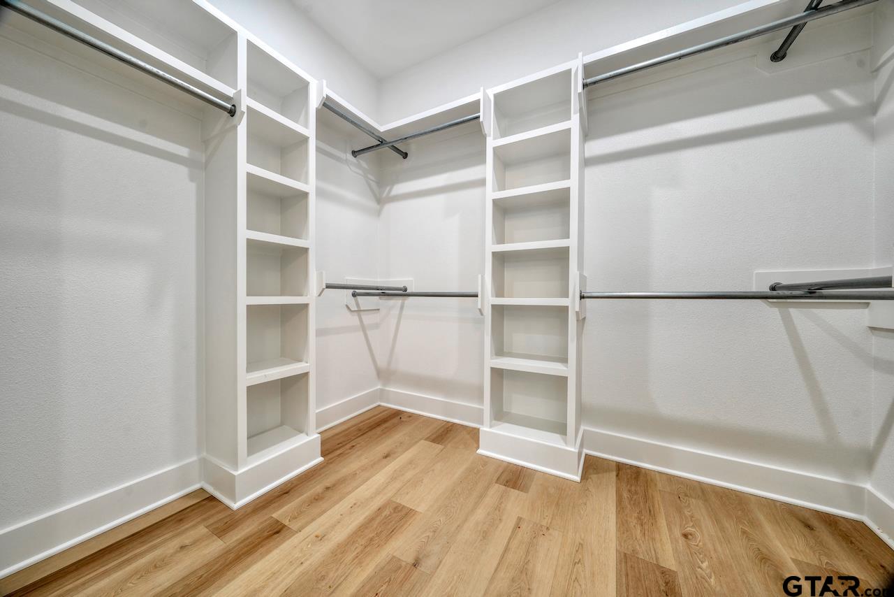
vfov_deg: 90.0
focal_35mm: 12
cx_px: 447
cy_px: 298
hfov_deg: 112.6
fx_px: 298
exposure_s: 1/4
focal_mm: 12
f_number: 8
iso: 400
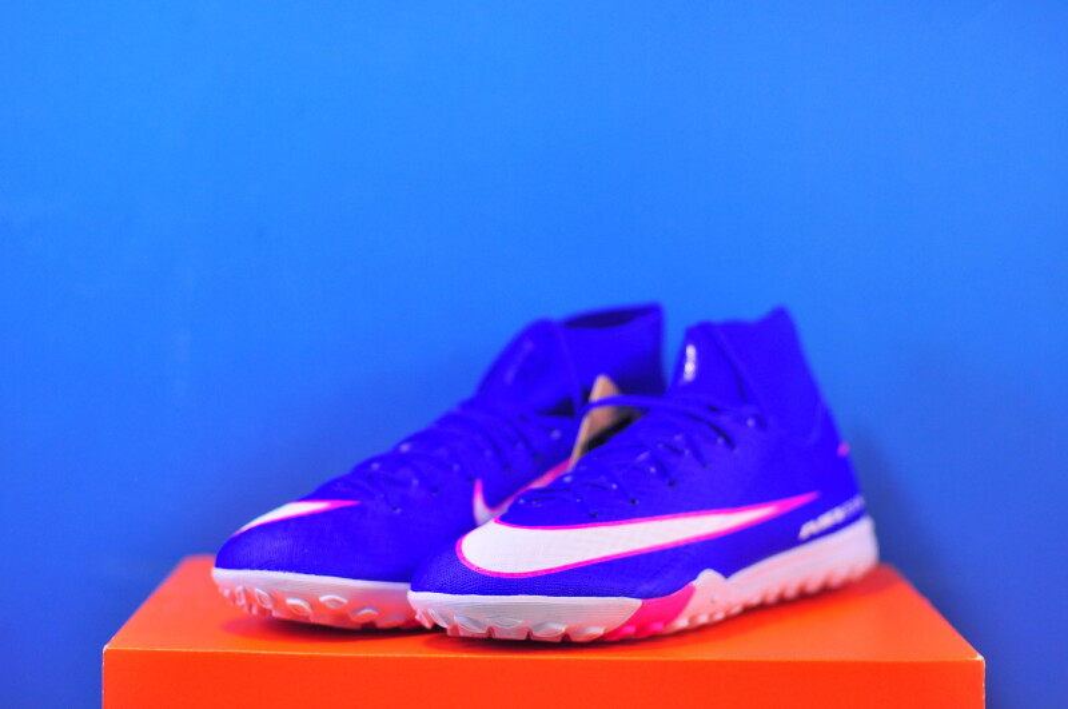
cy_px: 354
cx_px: 534
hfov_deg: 27.0
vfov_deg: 18.1
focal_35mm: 75
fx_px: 2222
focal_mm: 50
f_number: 2
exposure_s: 1/320
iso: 250
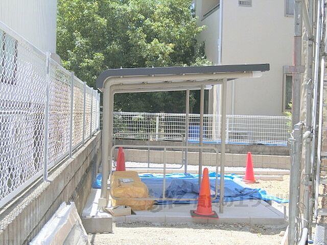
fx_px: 501
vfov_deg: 27.5
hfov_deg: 36.2
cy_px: 122
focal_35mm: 53
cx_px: 164
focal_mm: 11.4
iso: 80
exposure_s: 1/320
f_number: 4.5
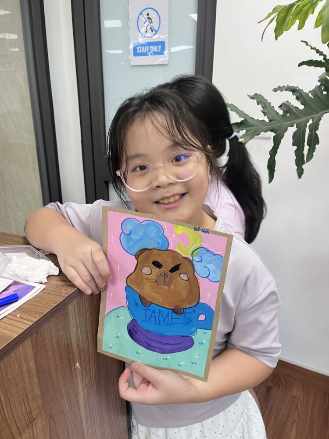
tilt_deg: -20.9
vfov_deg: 67.3
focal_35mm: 26
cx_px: 164
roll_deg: -0.4
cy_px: 220
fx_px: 329
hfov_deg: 53.1
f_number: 1.6
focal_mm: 5.1
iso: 125
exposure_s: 1/69
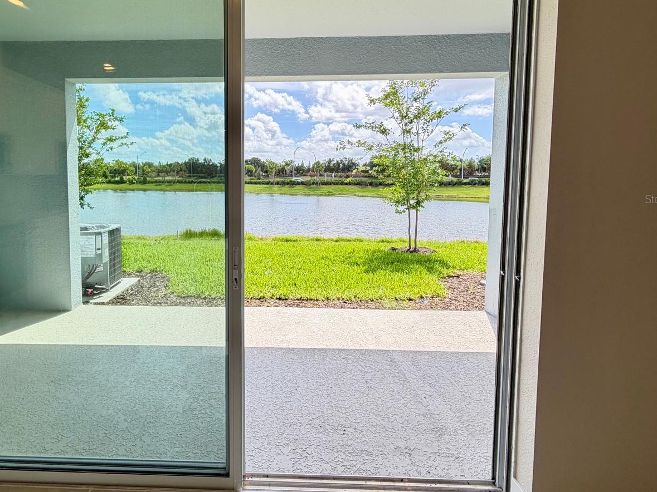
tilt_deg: -4.0
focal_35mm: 19
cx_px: 252
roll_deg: +0.3
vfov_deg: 68.0
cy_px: 199
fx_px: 361
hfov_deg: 83.3
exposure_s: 1/254
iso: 40
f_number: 2.2
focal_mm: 2.22
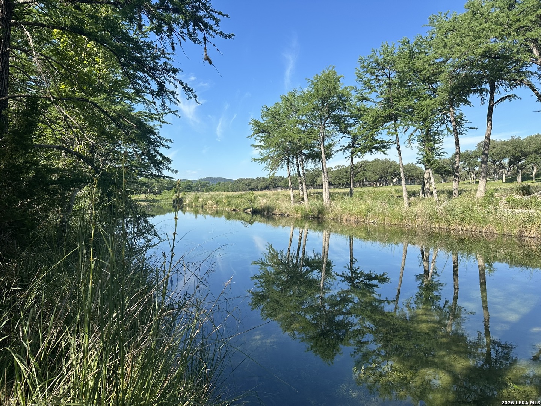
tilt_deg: -1.5
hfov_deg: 71.6
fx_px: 375
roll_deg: -0.5
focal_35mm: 24
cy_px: 203
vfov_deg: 56.8
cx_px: 270
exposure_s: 1/2591
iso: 80
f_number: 1.78
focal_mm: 6.86
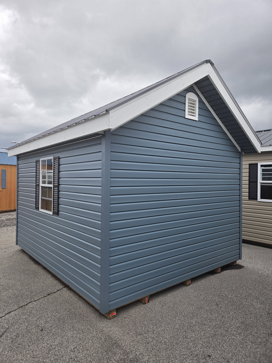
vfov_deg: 73.9
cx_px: 136
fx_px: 241
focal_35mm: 23
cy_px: 182
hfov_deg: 58.9
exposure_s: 1/2693
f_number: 1.8
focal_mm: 5.4
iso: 80
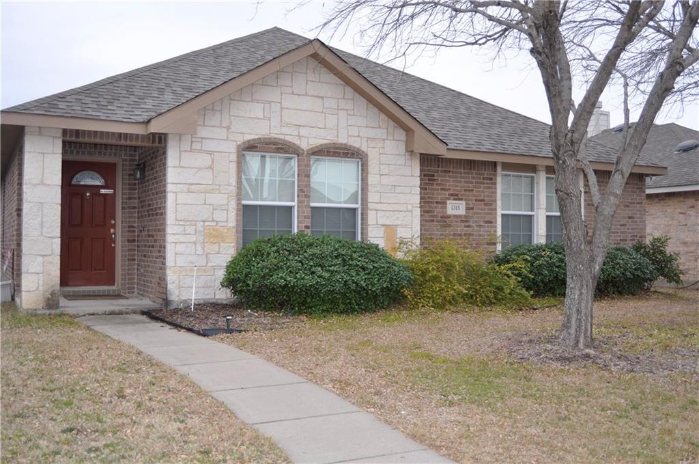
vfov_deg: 35.4
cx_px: 350
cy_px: 232
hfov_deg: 51.4
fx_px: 727
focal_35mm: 38
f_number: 4
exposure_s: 1/200
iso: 200
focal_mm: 25
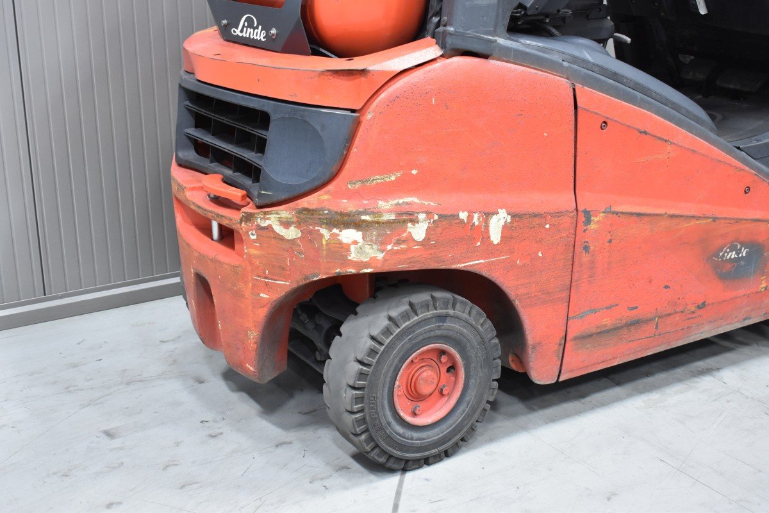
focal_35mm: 48
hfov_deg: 41.1
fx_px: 1025
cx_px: 384
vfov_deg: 28.1
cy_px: 256
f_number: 5
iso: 1250
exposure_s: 1/20
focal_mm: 32
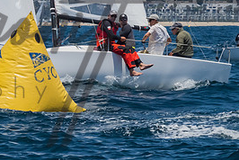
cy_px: 37
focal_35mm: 586
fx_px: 3895
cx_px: -28
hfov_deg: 3.5
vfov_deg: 2.4
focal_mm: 155
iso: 640
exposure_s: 1/1600
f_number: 14
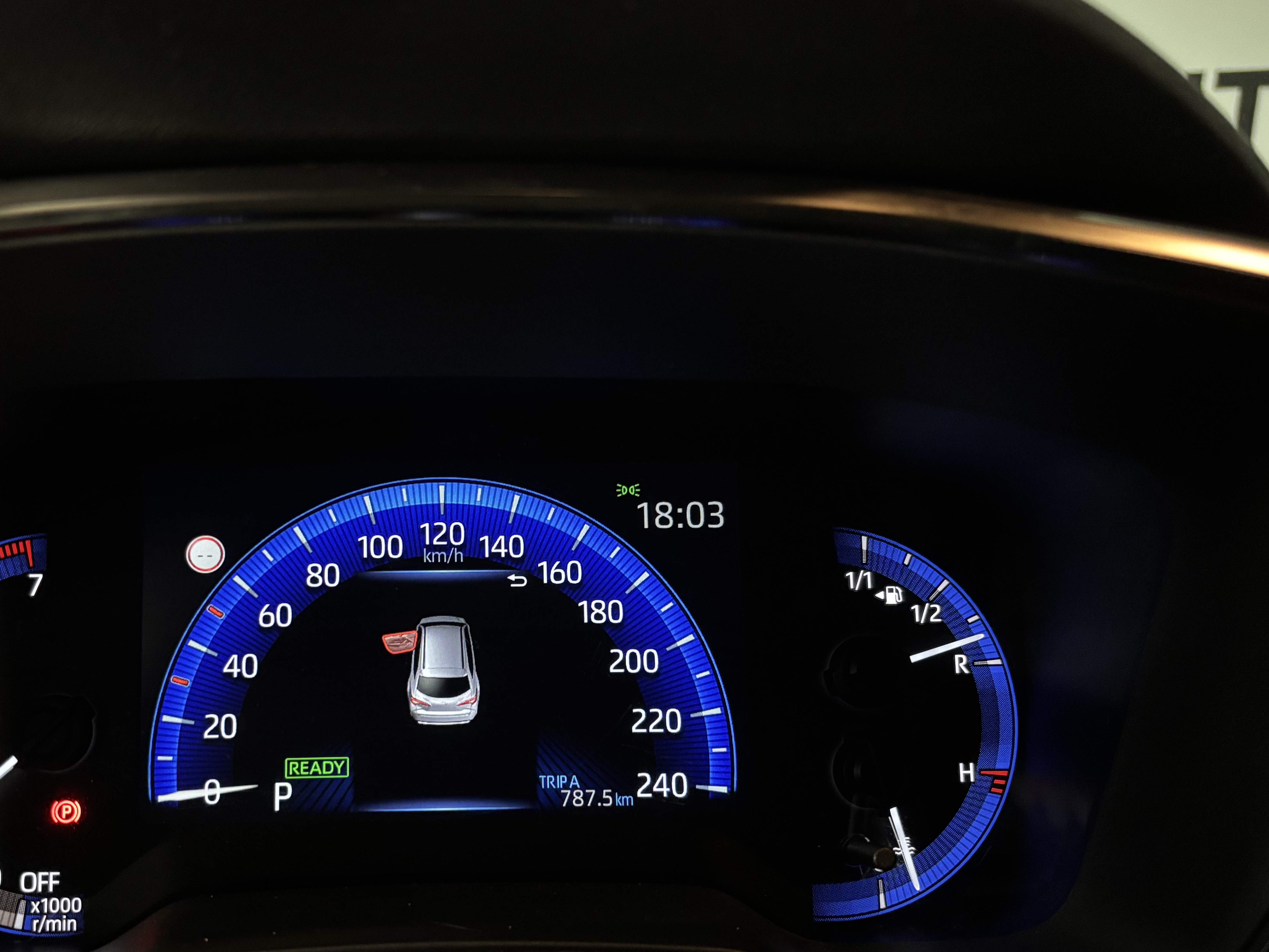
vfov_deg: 41.7
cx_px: 472
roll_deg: -0.2
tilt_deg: -15.7
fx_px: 1246
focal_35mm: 34
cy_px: 556
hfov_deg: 53.3
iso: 640
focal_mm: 5.96
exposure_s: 1/25
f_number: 1.6
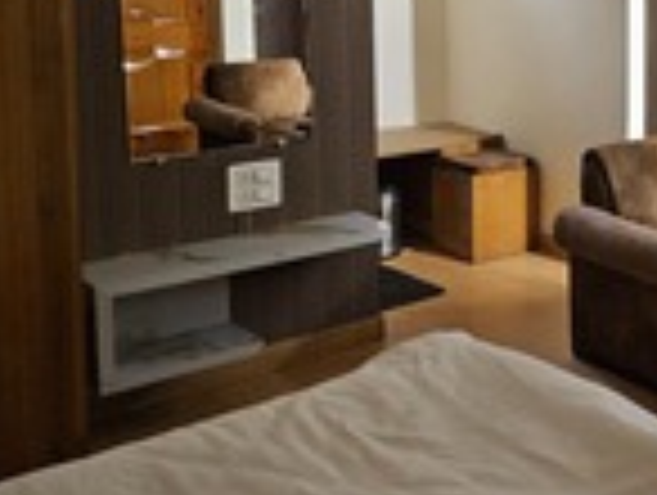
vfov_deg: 25.5
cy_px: 20
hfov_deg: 30.1
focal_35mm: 55
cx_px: 774
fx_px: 1046
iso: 1000
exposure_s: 1/100
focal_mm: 6.3
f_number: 1.7
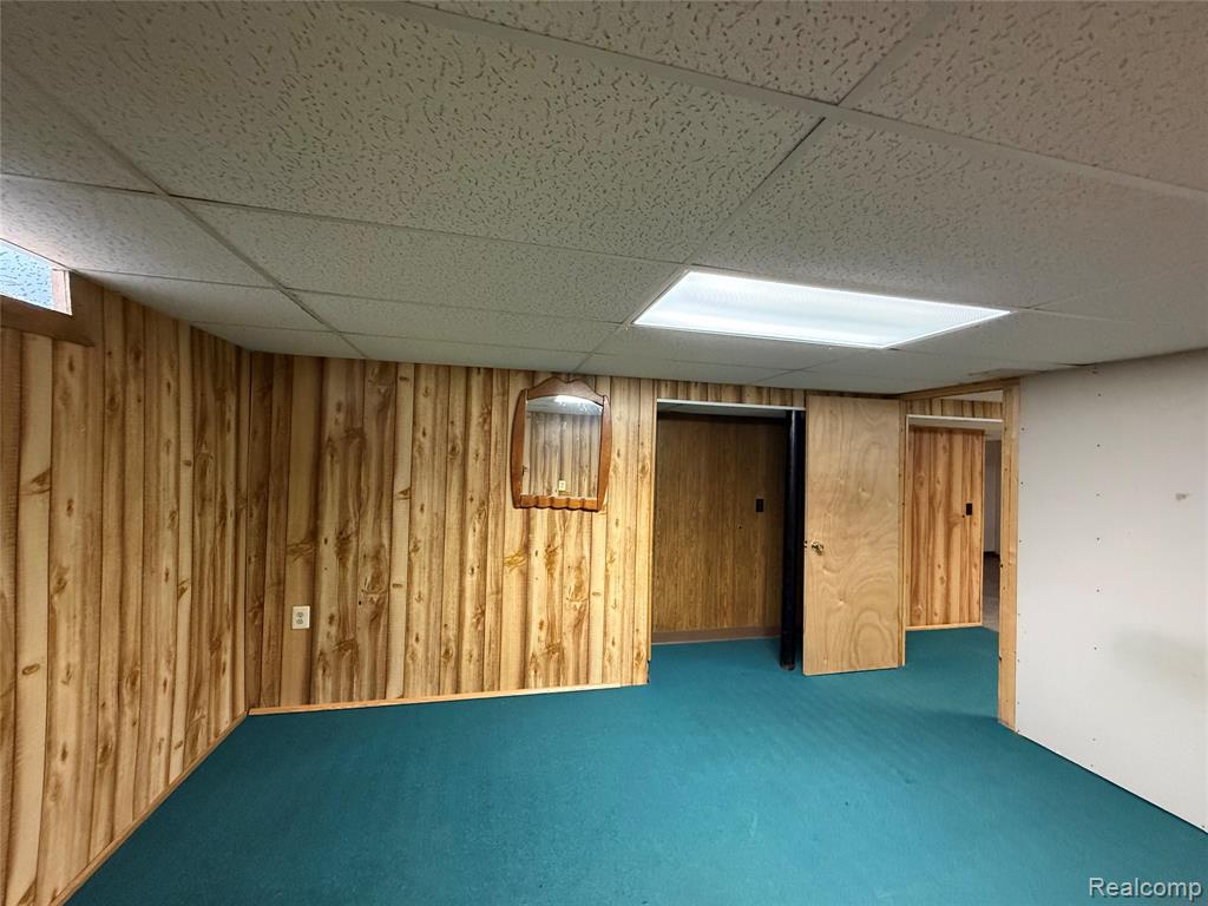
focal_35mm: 14
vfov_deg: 85.7
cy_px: 453
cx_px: 604
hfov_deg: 102.1
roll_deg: -1.5
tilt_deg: +1.7
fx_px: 489
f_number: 2.2
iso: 640
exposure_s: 1/120
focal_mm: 2.22
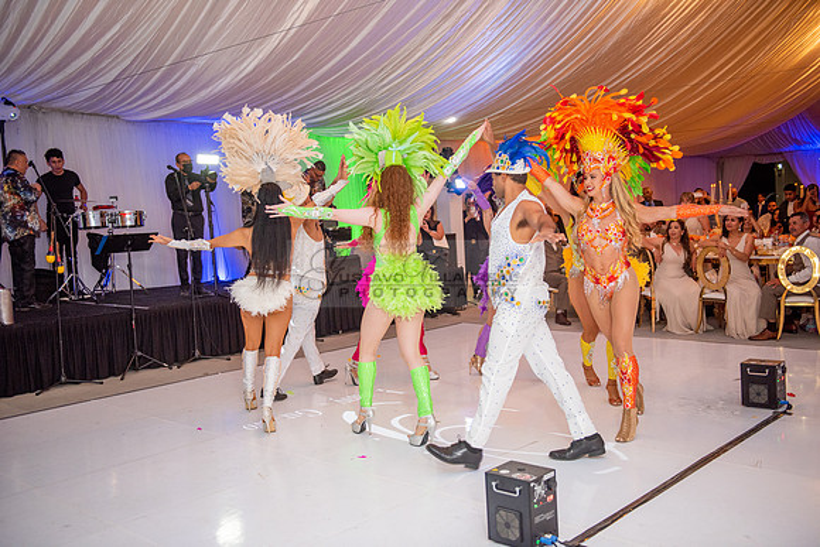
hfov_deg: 54.4
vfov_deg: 37.9
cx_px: 410
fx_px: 797
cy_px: 274
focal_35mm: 35
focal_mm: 35
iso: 1000
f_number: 2.8
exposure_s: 1/160
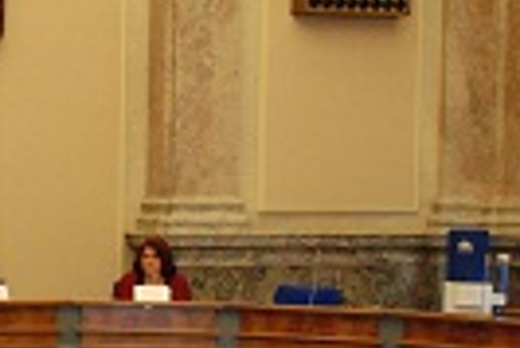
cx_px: -145
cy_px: 231
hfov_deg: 17.1
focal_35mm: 113
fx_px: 1634
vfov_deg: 12.1
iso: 1600
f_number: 5.6
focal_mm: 26
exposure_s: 1/60
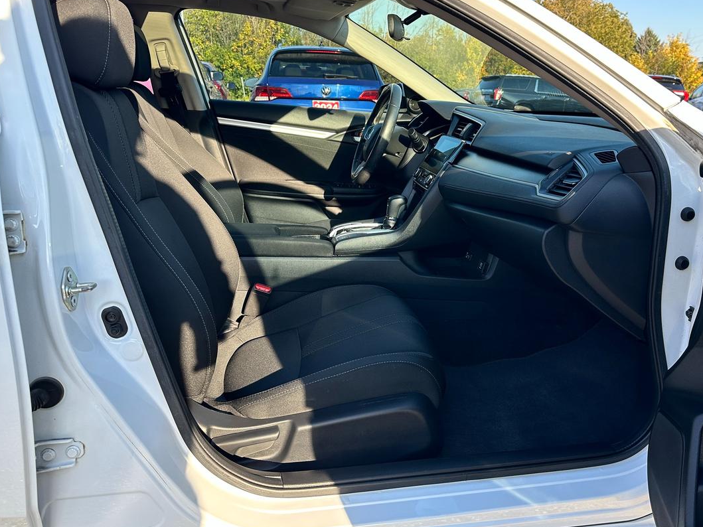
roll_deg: -0.2
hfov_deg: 61.3
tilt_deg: -11.9
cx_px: 408
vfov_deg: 48.0
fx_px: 589
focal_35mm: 29
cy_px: 213
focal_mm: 6.86
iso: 80
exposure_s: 1/630
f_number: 1.78
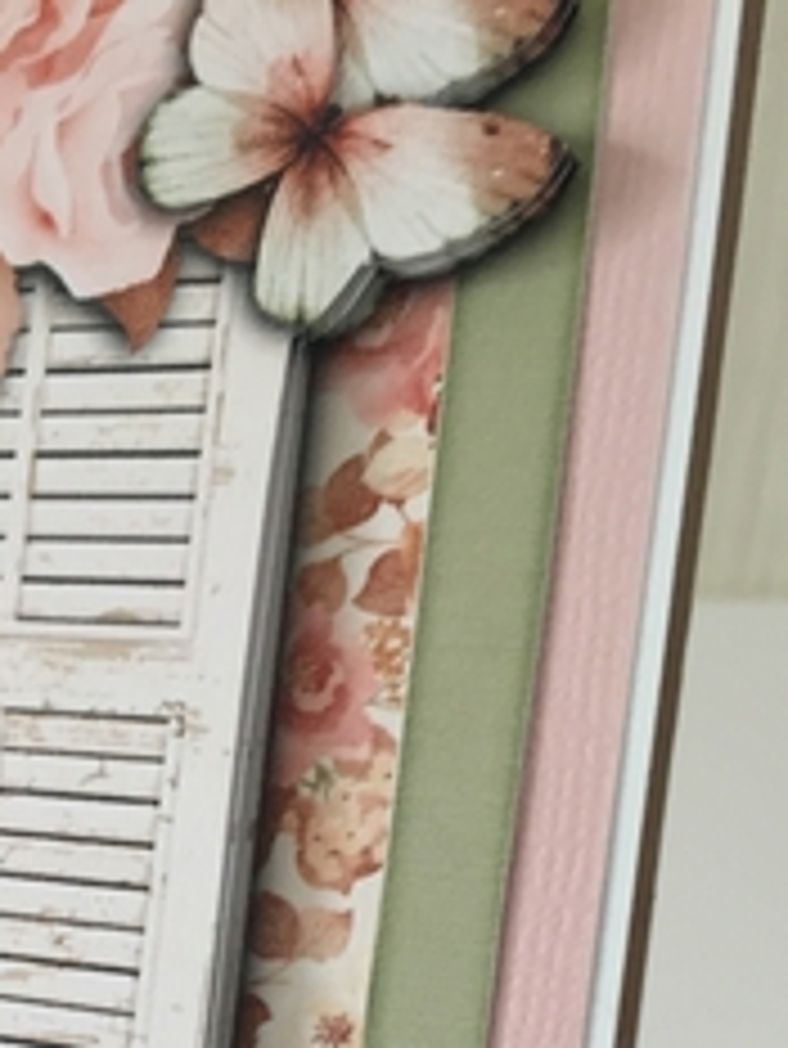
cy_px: 985
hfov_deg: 25.5
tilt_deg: -15.7
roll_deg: +0.4
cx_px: 110
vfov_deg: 32.3
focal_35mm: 56
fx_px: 1698
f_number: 2.2
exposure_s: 1/33
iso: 80
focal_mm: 4.15
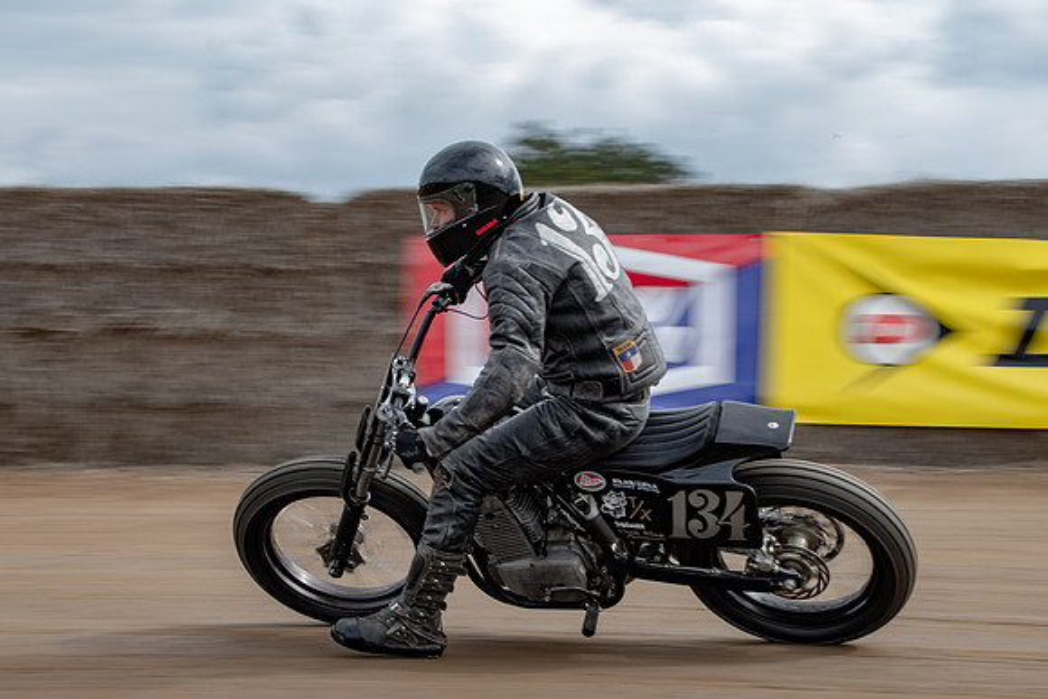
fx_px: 2877
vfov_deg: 13.9
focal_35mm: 99
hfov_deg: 20.6
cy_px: 372
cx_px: 533
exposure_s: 1/125
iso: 125
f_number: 8
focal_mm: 50
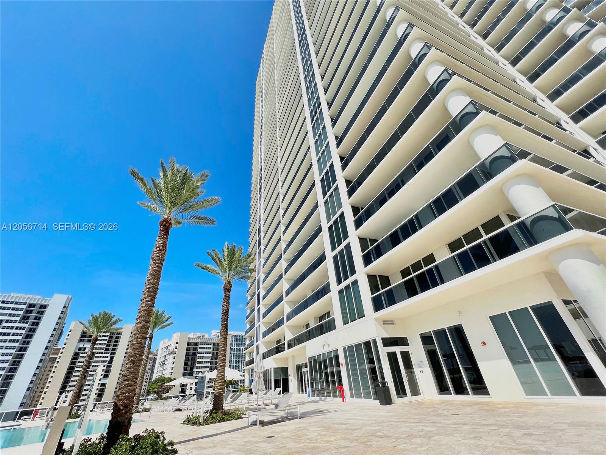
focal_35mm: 13
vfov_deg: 89.9
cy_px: 228
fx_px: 228
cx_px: 303
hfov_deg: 106.2
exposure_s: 1/3311
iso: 32
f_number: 1.8
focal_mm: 1.57
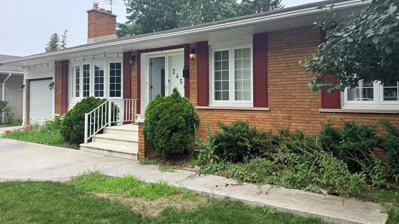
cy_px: 86
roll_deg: +0.1
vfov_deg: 42.6
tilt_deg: +2.1
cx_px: 205
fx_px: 286
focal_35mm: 27
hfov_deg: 69.8
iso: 100
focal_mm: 6.76
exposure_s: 1/2907
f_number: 1.78
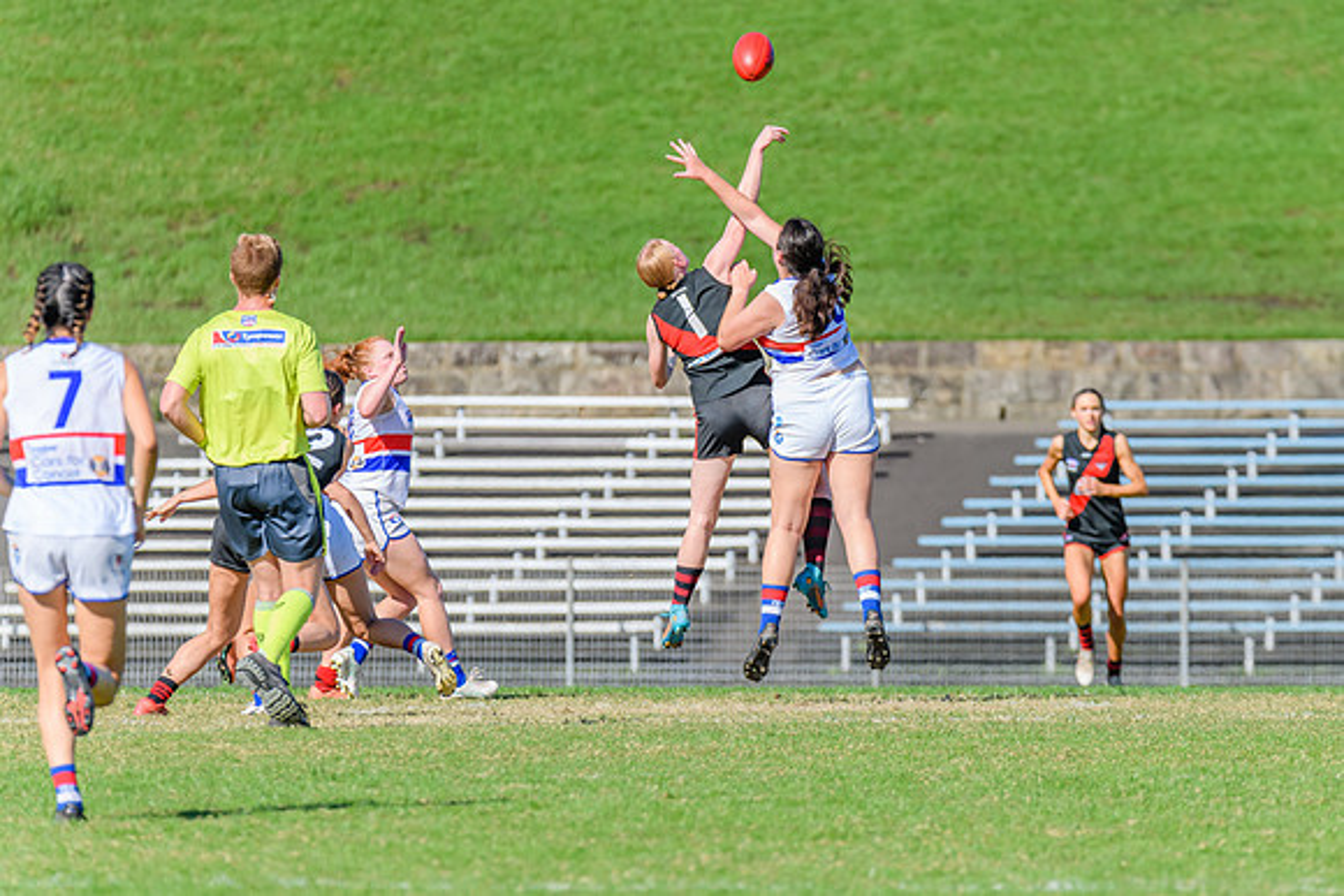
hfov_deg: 4.5
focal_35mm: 460
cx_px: 805
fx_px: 17169
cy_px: 459
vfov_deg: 3.0
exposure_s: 1/1600
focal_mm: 380
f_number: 8
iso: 640
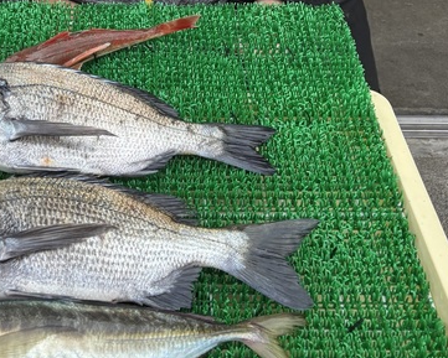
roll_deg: -0.4
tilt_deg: -22.2
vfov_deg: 23.3
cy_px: -67
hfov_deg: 31.0
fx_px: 796
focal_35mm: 60
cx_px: 125
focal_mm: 5.96
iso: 50
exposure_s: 1/1037
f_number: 1.6
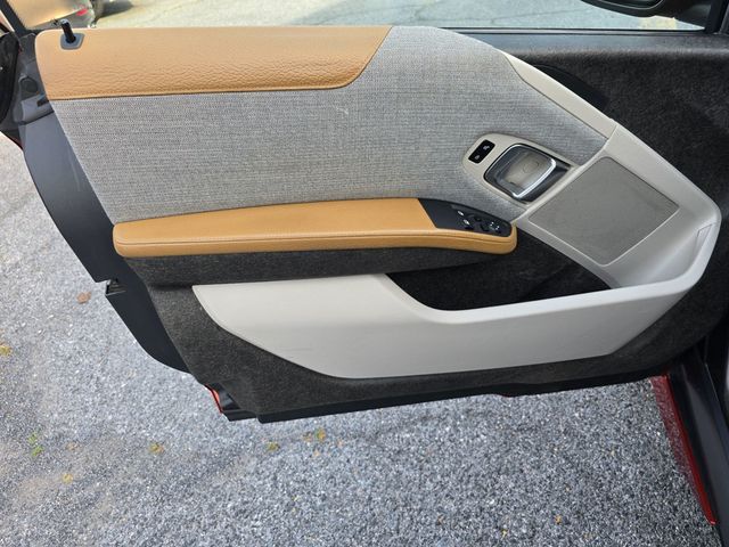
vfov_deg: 58.9
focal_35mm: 23
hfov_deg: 73.9
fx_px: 484
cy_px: 274
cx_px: 364
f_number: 1.7
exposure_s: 1/180
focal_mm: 6.3
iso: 25
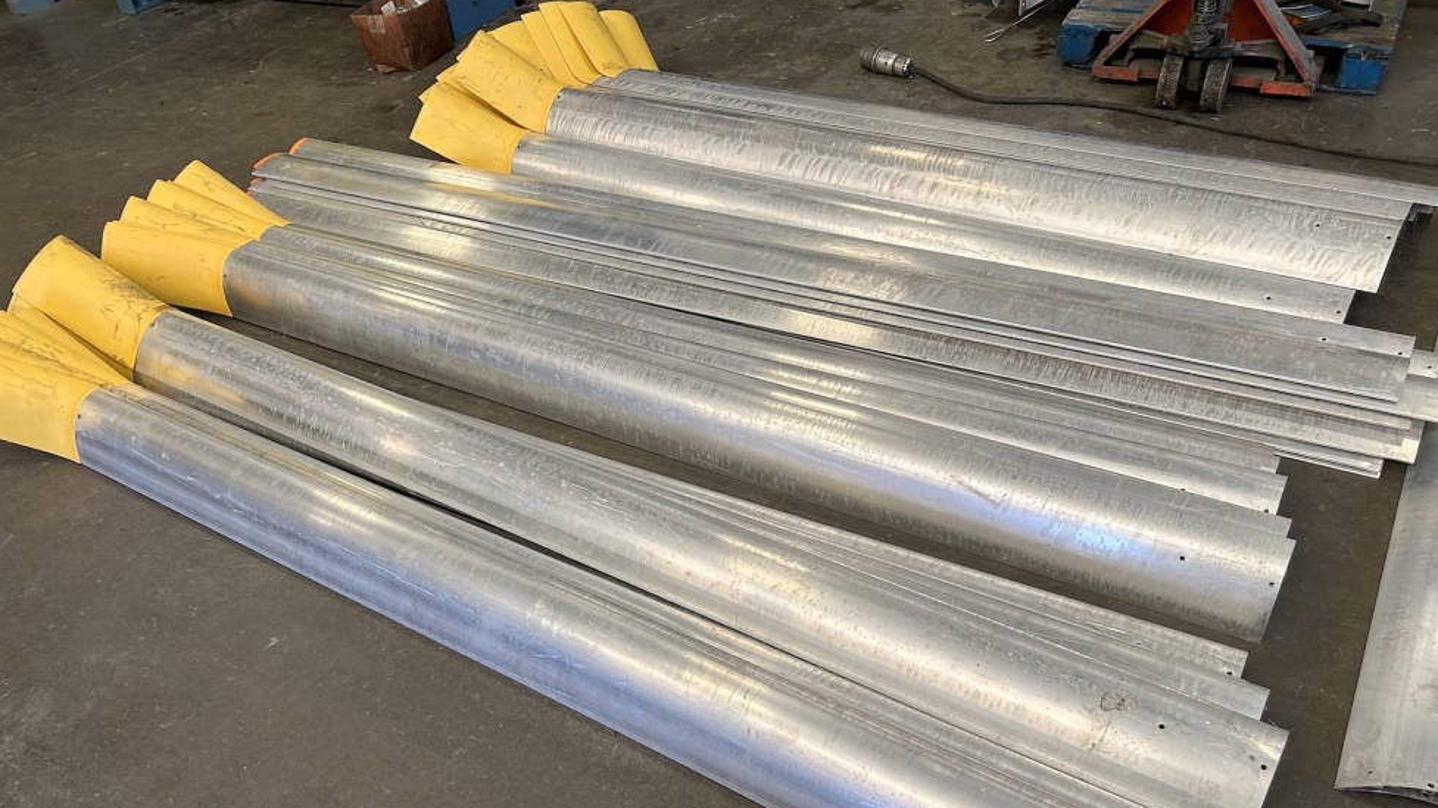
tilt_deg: -42.9
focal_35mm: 29
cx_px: 711
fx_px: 1105
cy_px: 543
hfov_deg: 66.1
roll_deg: +8.7
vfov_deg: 39.6
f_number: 1.5
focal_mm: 5.7
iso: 80
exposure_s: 1/120
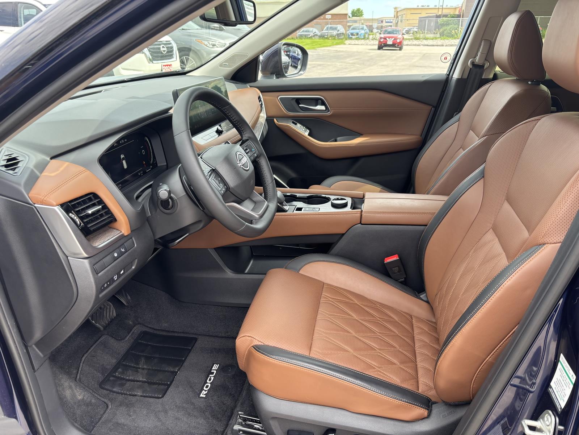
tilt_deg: -23.4
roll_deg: +0.1
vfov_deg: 53.1
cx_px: 290
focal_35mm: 26
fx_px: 435
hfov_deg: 67.3
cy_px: 218
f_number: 1.6
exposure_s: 1/244
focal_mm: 5.96
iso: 50
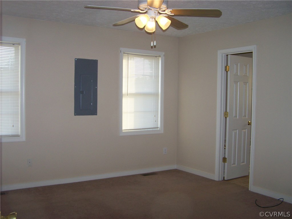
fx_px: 321
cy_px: 110
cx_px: 146
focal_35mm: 38
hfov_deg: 49.0
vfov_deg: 37.7
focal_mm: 6.3
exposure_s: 1/60
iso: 80
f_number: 2.8
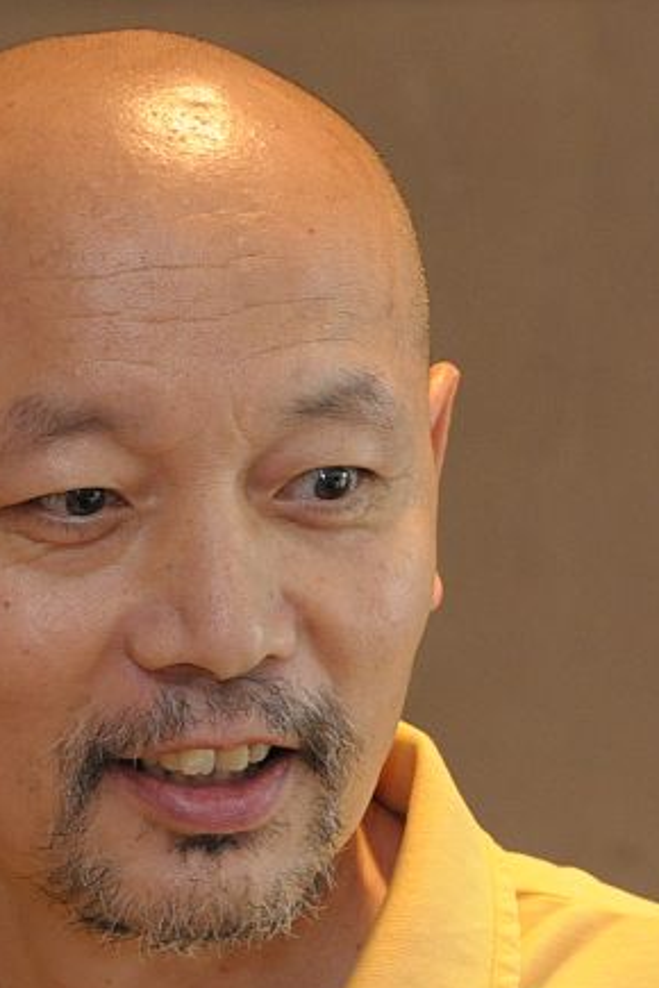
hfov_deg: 5.4
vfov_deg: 8.0
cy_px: 719
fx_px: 7029
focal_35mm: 256
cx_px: 230
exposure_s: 1/160
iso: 1000
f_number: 4.5
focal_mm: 62
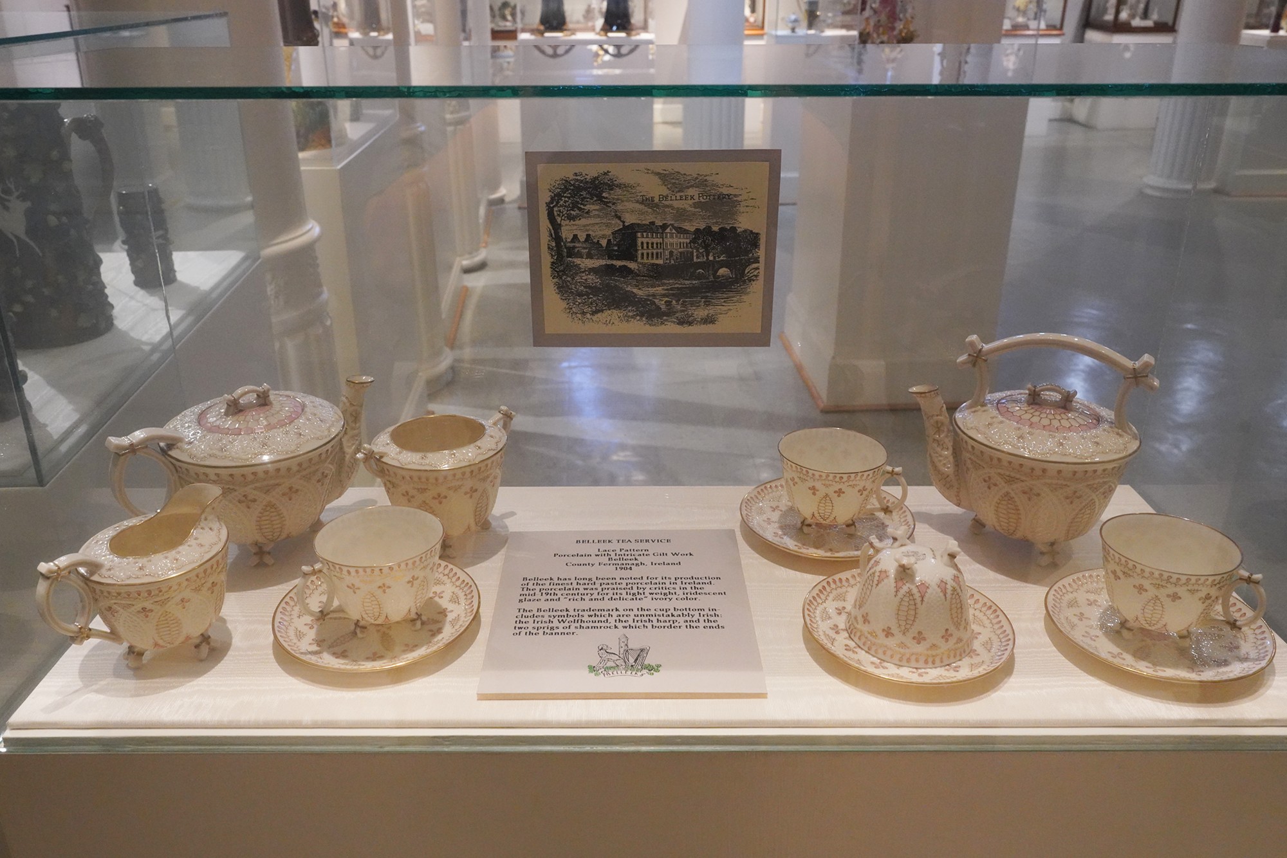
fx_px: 1001
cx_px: 644
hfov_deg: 65.5
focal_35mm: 28
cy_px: 429
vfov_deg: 46.4
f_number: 10
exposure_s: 1/80
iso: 6400
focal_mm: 28
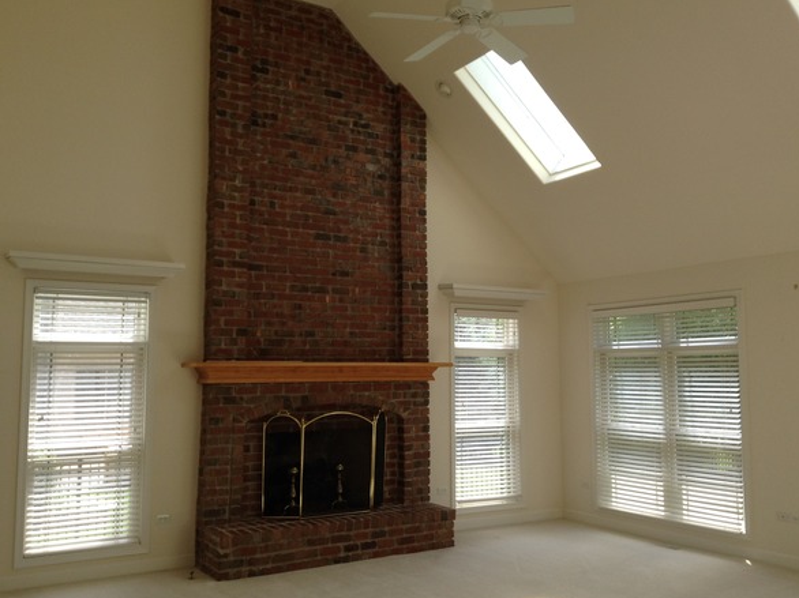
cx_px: 414
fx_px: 831
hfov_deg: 51.4
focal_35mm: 36
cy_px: 301
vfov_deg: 39.6
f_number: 2.4
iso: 25
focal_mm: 3.3
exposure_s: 1/133
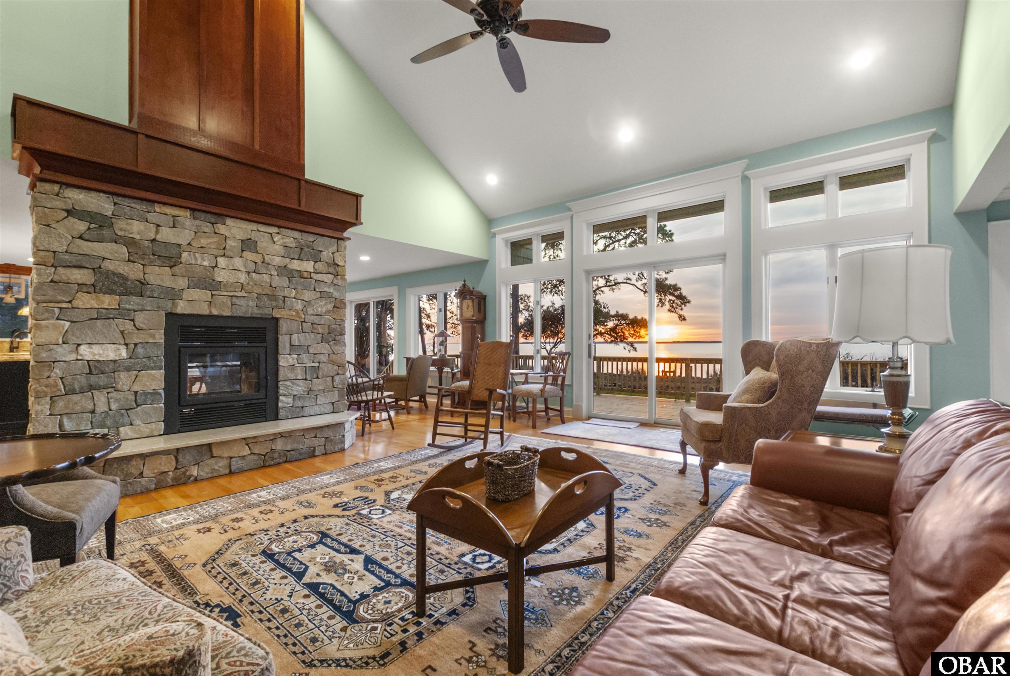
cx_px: 505
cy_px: 338
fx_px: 421
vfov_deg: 77.5
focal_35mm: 15
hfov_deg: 100.3
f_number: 8
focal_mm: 10
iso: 400
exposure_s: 1/6
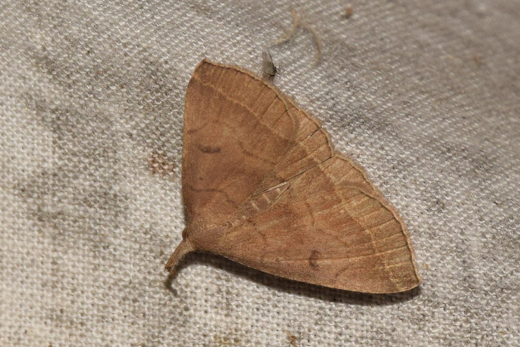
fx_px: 3033
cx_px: 260
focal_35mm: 210
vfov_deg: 6.5
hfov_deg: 9.8
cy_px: 174
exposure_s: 1/200
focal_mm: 140
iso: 400
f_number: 14
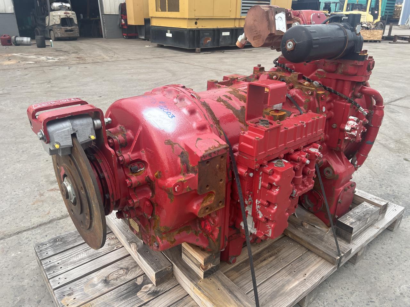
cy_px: 154
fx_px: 308
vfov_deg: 53.1
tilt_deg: -22.8
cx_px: 205
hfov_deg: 67.3
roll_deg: +0.2
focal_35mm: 26
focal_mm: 5.7
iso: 50
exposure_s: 1/1159
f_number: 1.5
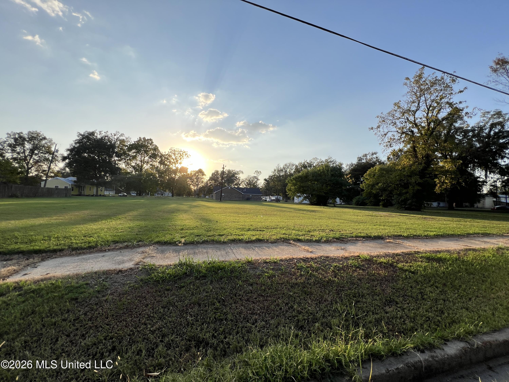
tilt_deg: +1.2
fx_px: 191
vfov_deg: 89.9
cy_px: 191
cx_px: 254
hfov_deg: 106.2
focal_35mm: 13
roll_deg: -2.3
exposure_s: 1/752
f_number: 1.8
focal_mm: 1.57
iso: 32
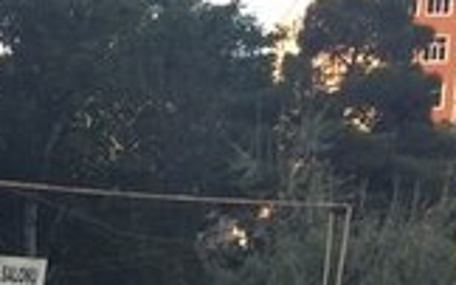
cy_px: 628
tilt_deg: -10.8
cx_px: -194
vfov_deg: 9.5
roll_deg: -1.5
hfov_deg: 15.6
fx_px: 1552
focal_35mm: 125
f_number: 2.2
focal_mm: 4.15
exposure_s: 1/223
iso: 25
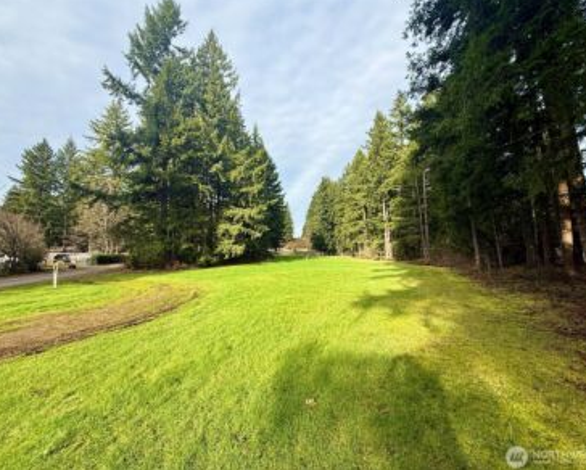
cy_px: 232
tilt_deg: +5.2
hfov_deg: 96.7
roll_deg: +0.9
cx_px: 288
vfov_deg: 84.1
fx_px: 260
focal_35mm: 15
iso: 50
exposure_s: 1/482
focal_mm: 2.22
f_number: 2.2
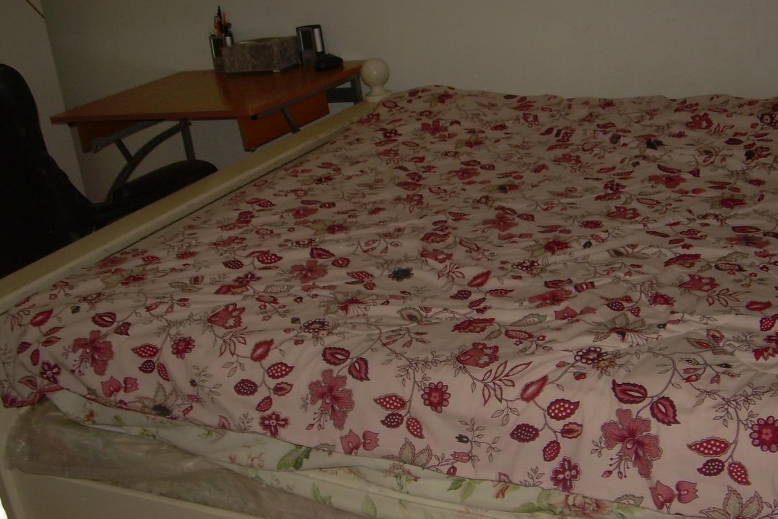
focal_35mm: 49
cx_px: 431
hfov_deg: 40.3
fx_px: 1059
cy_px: 249
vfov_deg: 27.5
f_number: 2.8
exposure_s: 1/60
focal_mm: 6.3
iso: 50
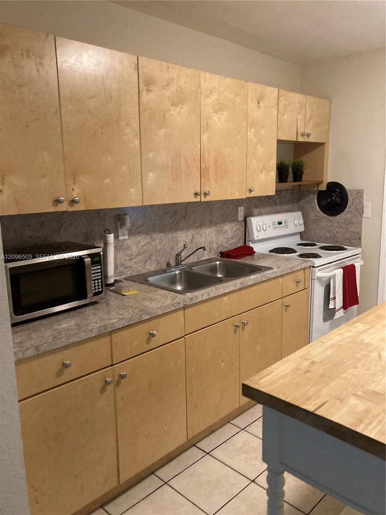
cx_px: 193
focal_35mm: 28
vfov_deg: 63.4
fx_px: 416
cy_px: 258
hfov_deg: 49.7
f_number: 1.8
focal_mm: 3.99
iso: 250
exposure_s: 1/40
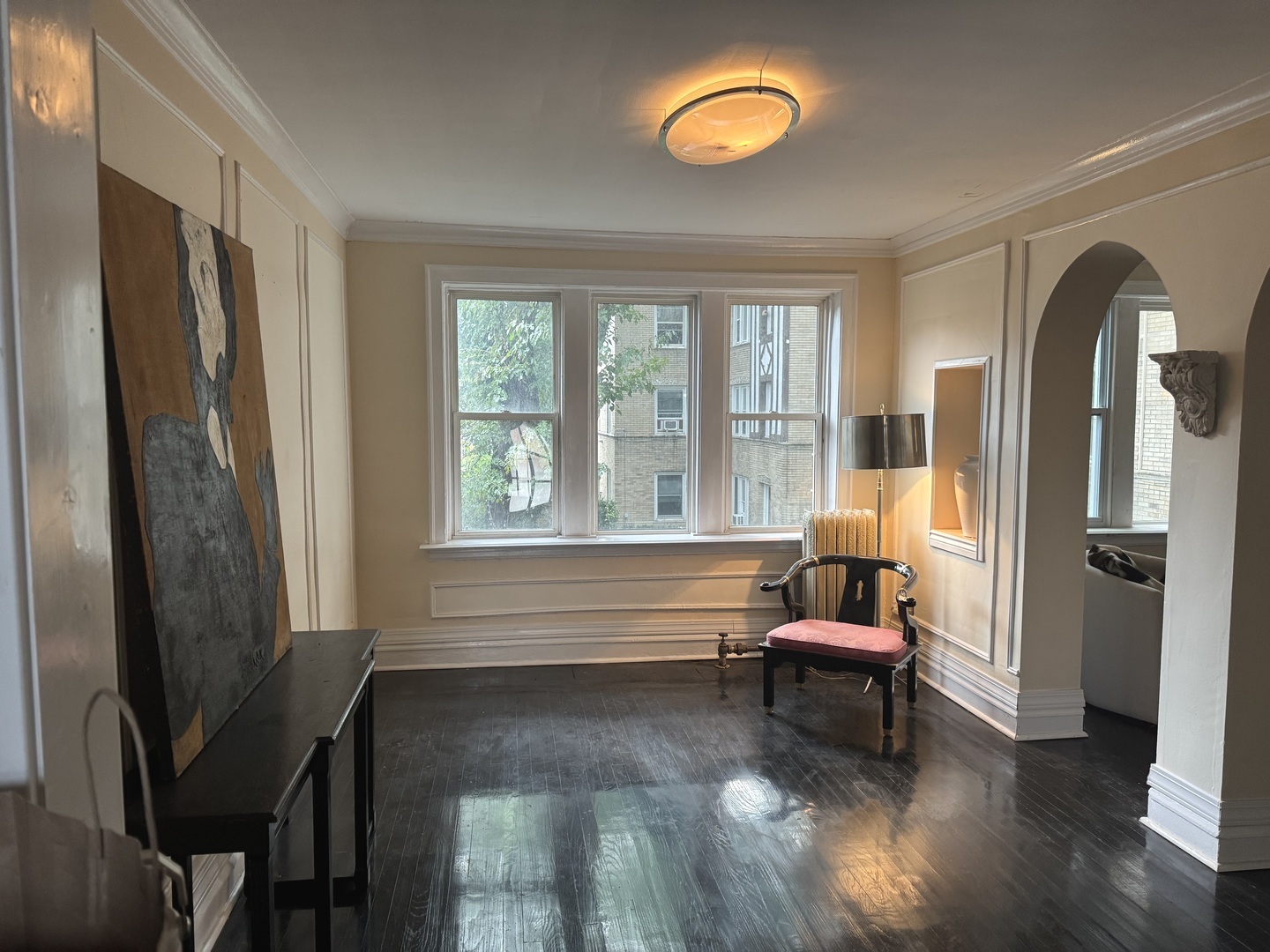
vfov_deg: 56.8
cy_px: 476
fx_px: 881
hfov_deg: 71.6
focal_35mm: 24
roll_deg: +0.2
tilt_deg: -5.1
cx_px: 635
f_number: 1.78
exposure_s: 1/60
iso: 320
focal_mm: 6.76
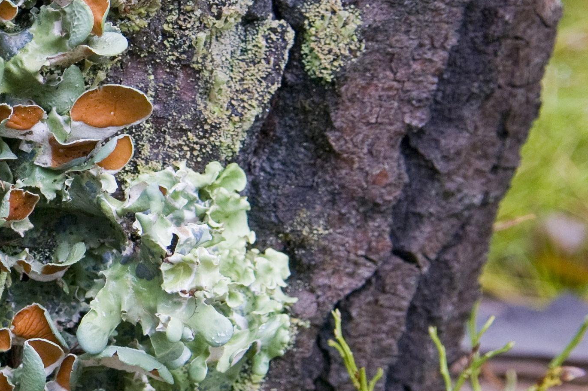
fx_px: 2375
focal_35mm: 146
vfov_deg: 9.4
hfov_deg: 13.2
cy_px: 189
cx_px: -327
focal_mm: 31
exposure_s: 1/125
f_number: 3.5
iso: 400
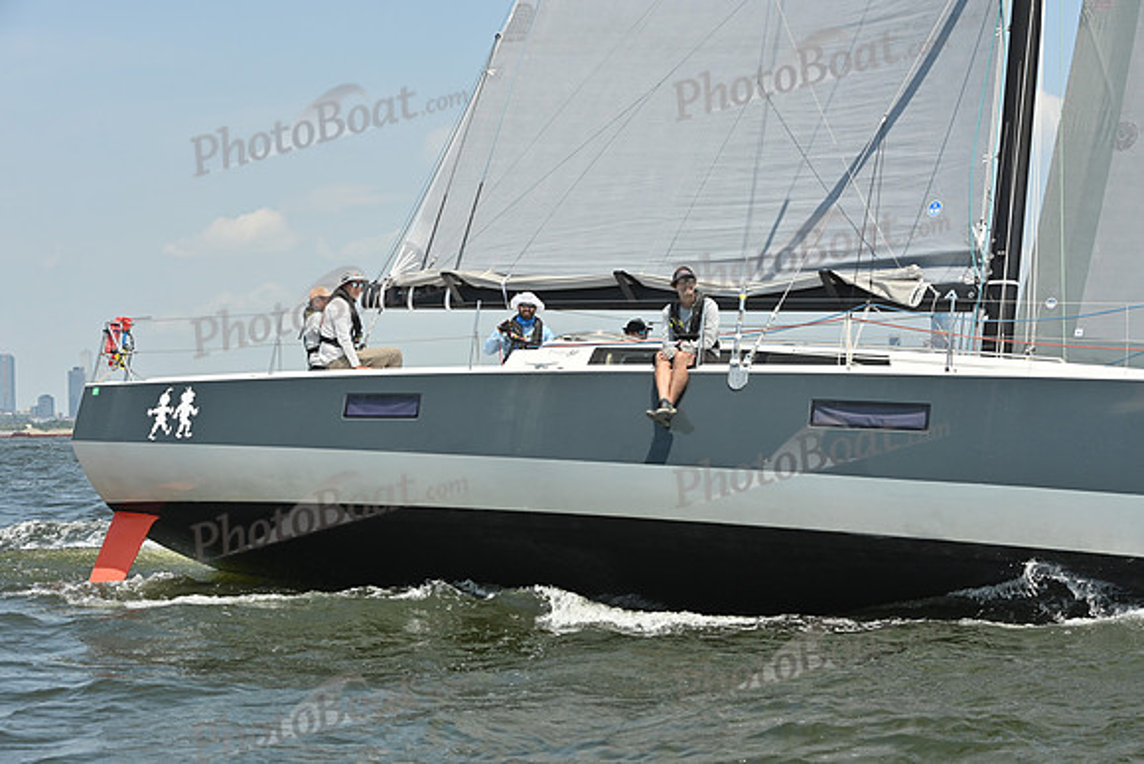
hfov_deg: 23.9
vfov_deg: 16.1
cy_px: 382
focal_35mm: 85
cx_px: 572
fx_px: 2702
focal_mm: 85
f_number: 8
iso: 320
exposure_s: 1/1250
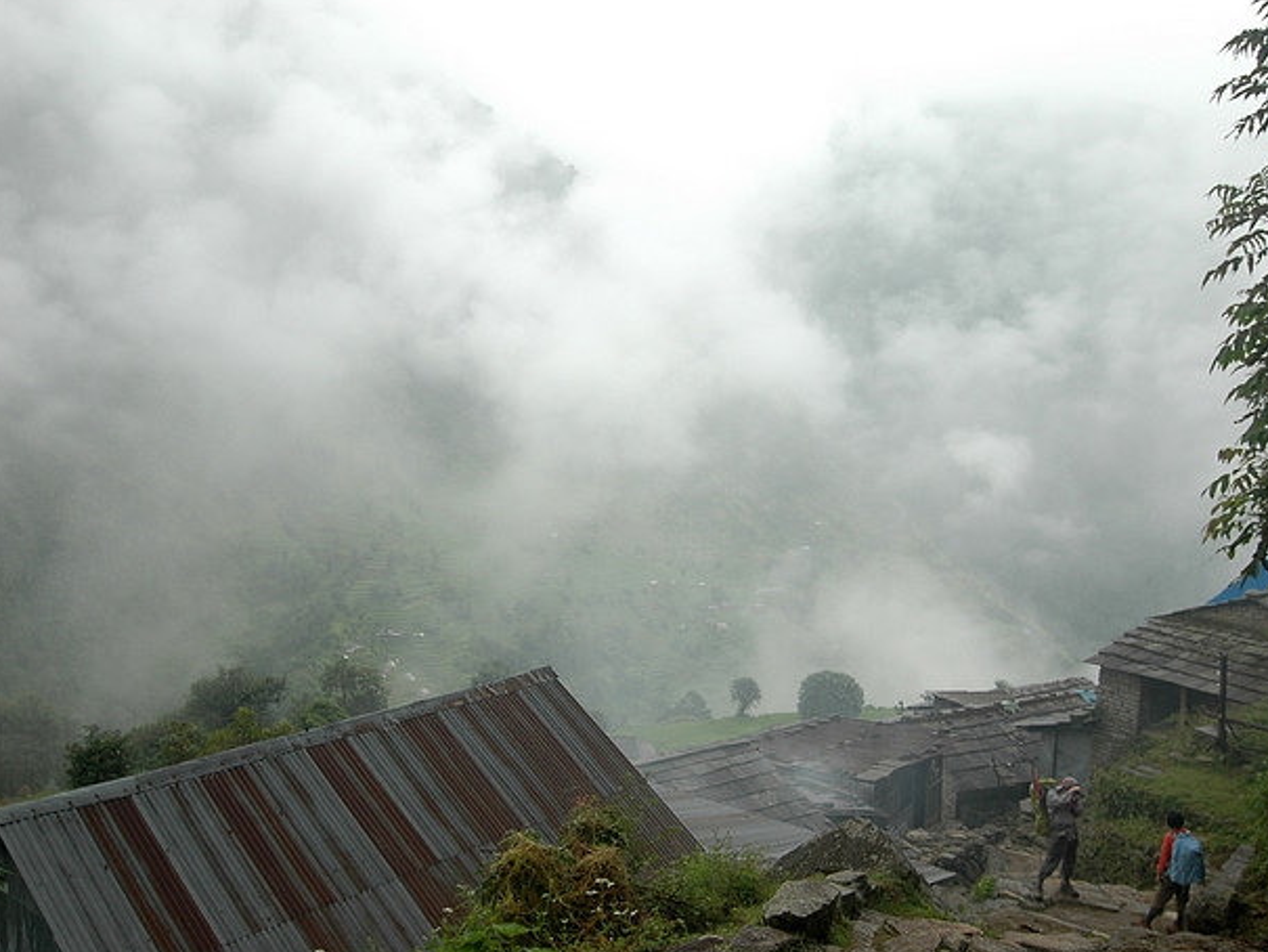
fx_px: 1466
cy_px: 473
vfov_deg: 36.0
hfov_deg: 46.8
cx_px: 620
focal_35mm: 40
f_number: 4
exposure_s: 1/125
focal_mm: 24
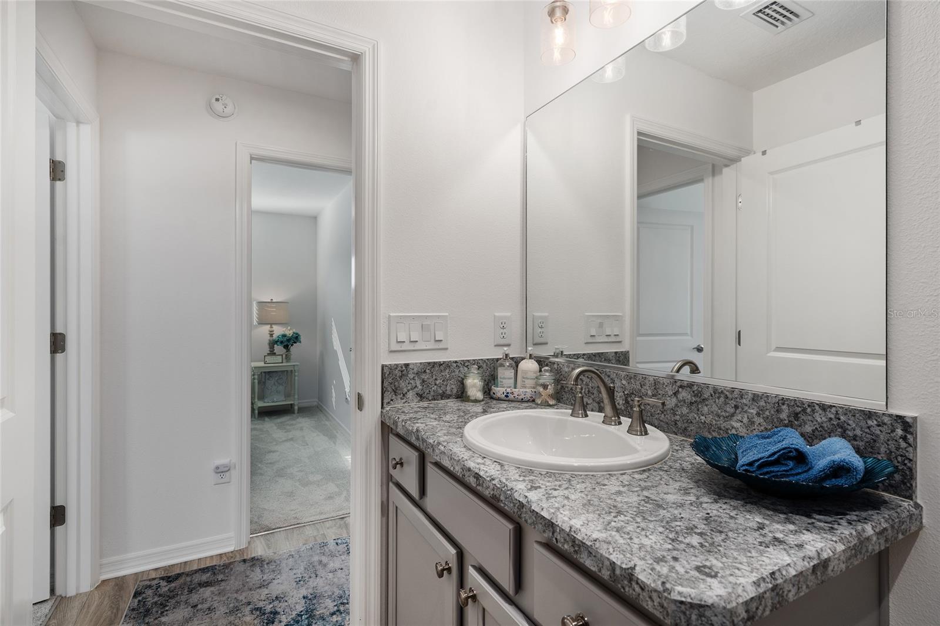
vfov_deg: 70.4
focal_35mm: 17
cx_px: 470
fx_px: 444
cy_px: 313
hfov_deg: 93.3
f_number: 6.3
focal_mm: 17
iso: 100
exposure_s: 1/15
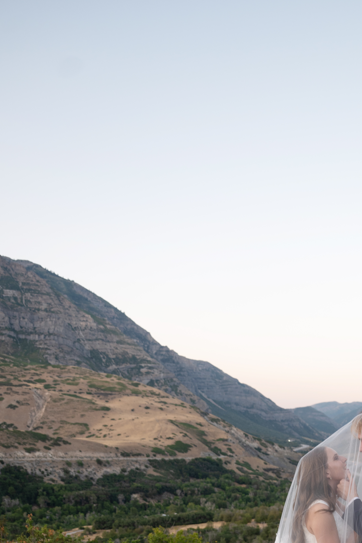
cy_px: 483
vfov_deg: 40.5
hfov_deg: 29.1
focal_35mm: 45
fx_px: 679
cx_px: 300
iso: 200
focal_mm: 24
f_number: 2.8
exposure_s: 1/125
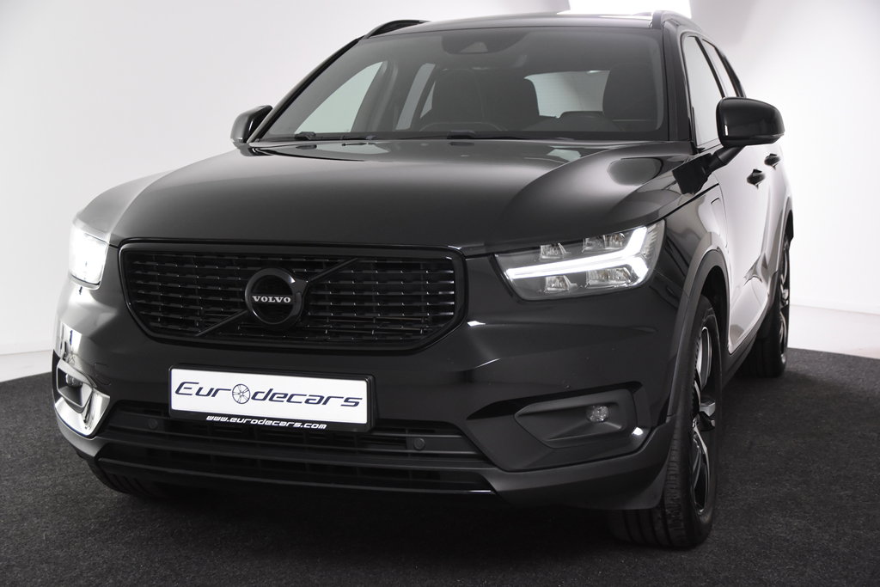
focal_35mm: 51
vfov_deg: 26.5
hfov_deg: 38.9
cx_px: 440
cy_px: 294
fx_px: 1247
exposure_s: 1/80
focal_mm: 34
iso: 1600
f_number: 4.5
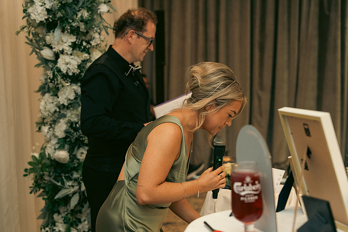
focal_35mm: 70
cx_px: 174
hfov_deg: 28.8
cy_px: 116
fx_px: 677
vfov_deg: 19.5
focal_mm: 70
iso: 2500
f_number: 3.5
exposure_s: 1/160
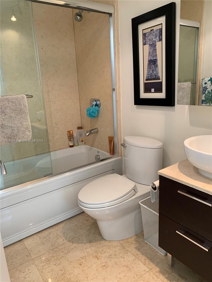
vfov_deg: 67.3
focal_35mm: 26
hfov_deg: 53.1
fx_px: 212
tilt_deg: -14.6
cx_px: 106
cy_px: 141
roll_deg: +2.8
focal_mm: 4.25
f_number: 1.8
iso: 160
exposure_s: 1/60
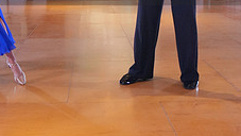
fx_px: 428
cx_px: 107
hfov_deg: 31.4
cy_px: -30
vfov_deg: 17.2
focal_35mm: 67
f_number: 4
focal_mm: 25
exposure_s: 1/500
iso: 4000
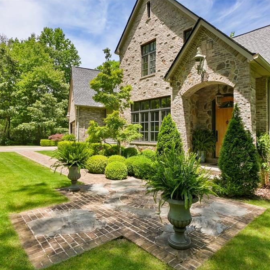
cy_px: 137
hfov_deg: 60.8
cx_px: 148
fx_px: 229
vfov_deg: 60.9
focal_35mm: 26
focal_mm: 20
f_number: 13
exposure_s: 1/30
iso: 200
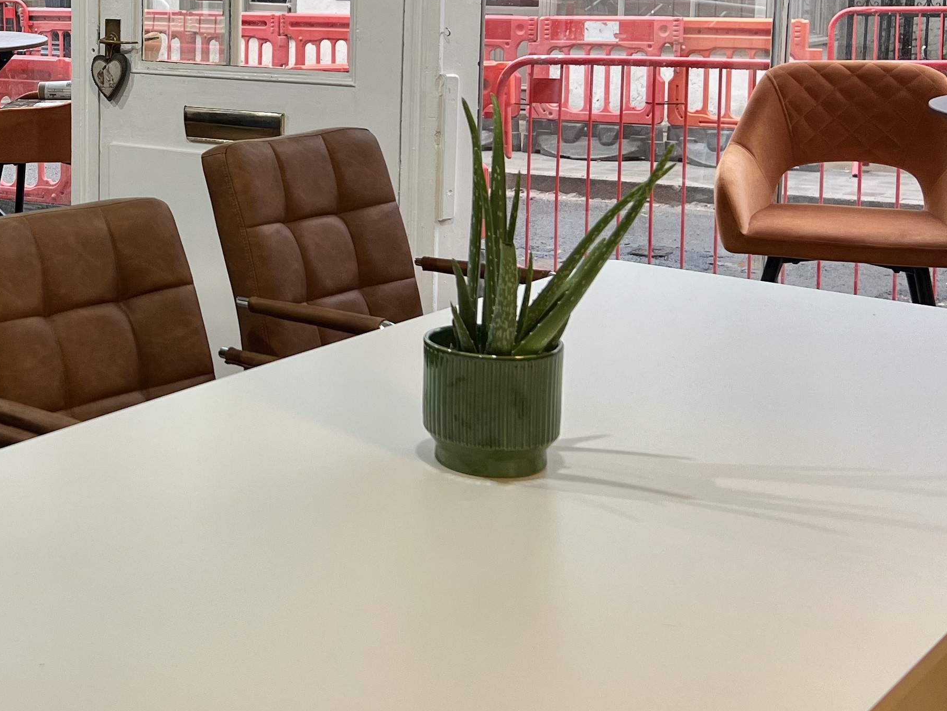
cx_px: 95
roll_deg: +0.6
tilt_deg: -7.1
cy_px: 131
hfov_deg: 31.7
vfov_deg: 24.8
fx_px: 1587
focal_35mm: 58
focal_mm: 5.7
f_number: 1.5
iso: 80
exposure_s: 1/50
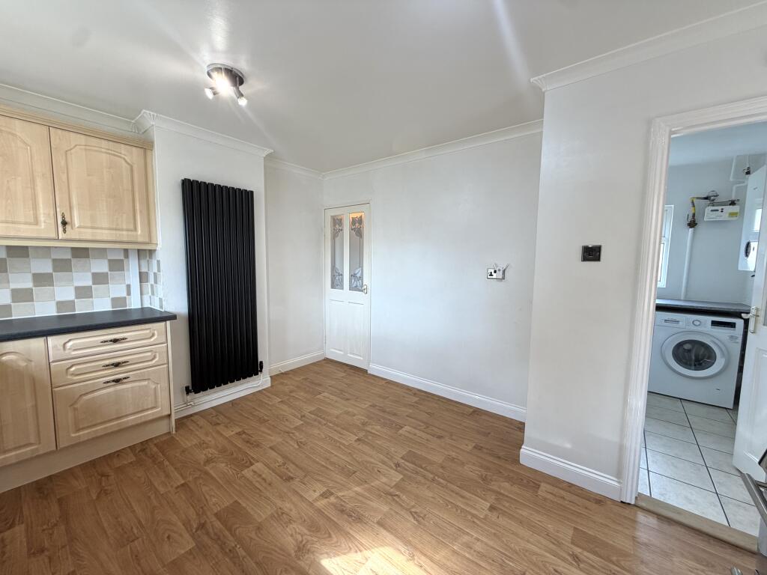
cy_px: 288
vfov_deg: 85.7
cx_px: 384
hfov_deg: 102.1
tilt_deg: -5.9
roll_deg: -0.4
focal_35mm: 14
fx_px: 310
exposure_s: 1/100
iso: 100
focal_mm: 2.22
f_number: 2.2
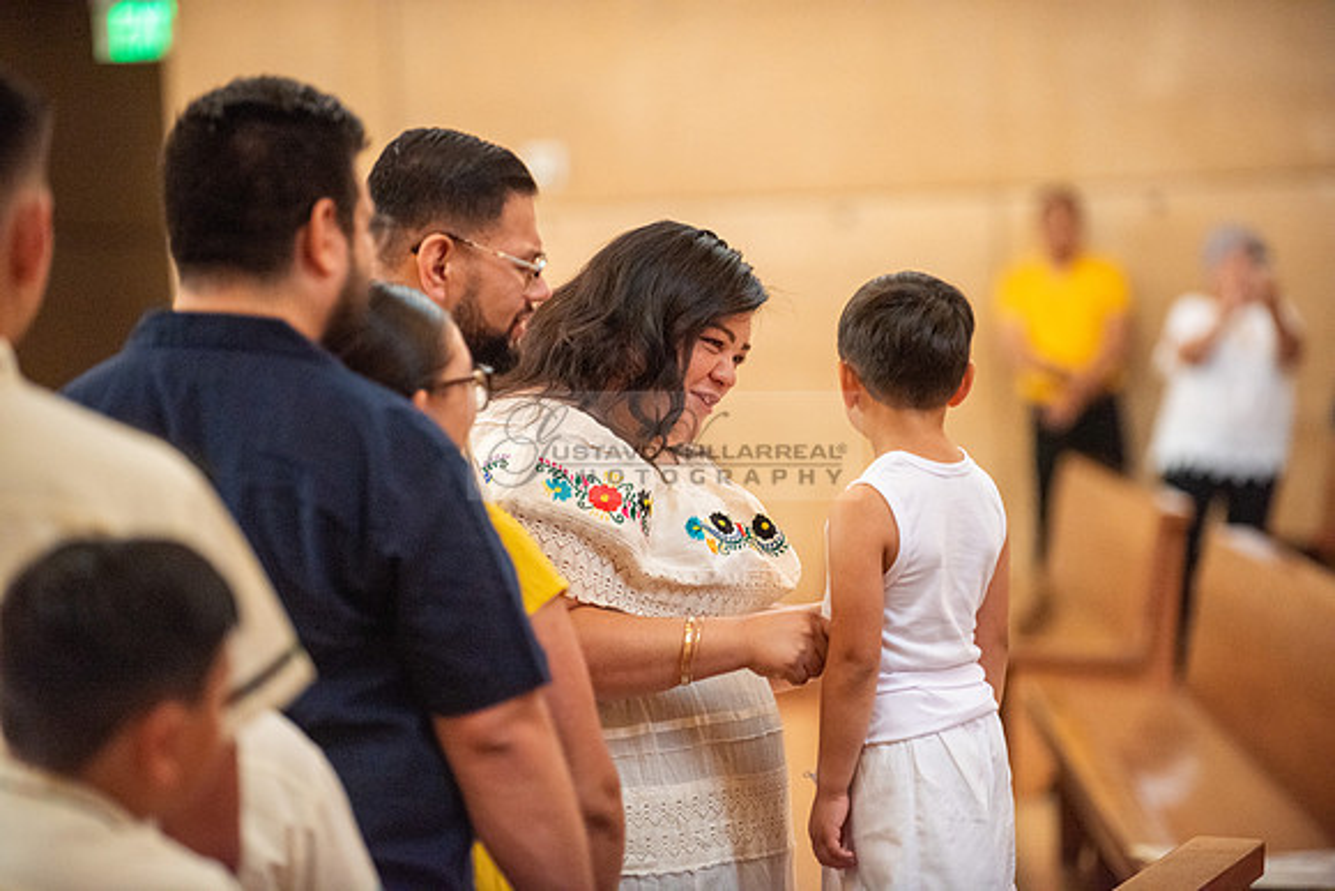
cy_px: 446
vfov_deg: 8.1
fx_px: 6305
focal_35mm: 170
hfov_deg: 12.1
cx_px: 668
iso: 2000
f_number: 2.8
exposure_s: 1/160
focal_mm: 170
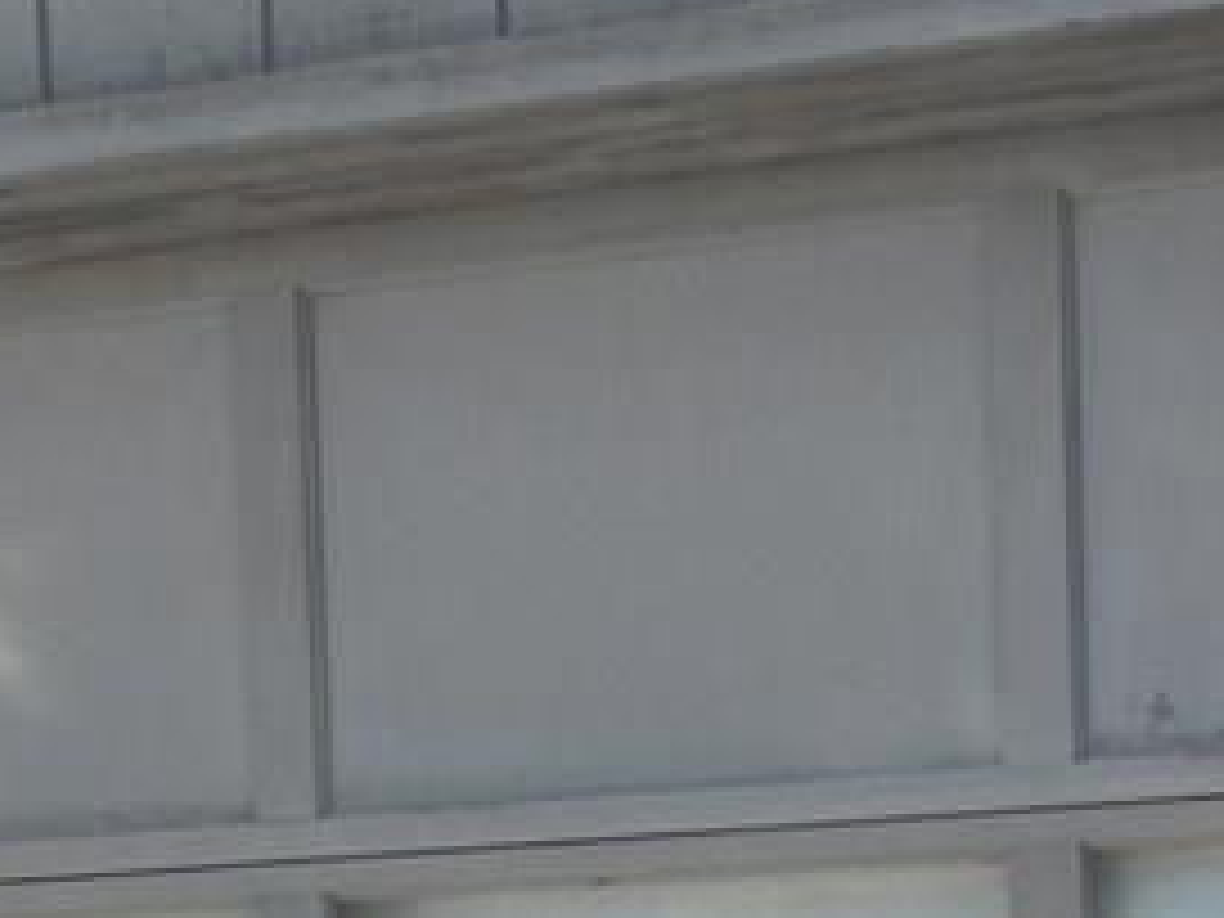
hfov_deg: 20.8
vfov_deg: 14.7
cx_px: 814
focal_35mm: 94
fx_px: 3324
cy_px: 1341
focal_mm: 4.5
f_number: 3.2
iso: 125
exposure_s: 1/800
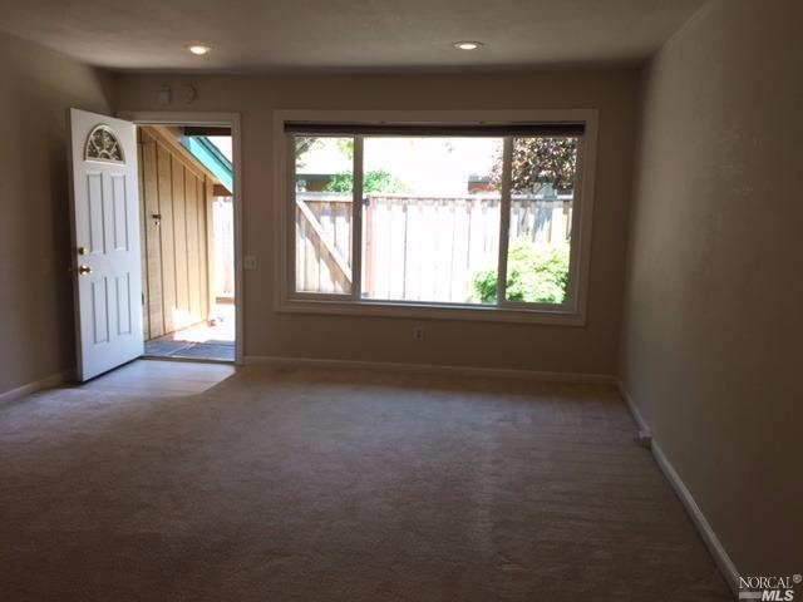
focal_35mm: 29
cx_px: 402
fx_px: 673
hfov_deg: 61.7
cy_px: 301
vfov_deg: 48.2
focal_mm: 4.15
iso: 32
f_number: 2.2
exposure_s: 1/60
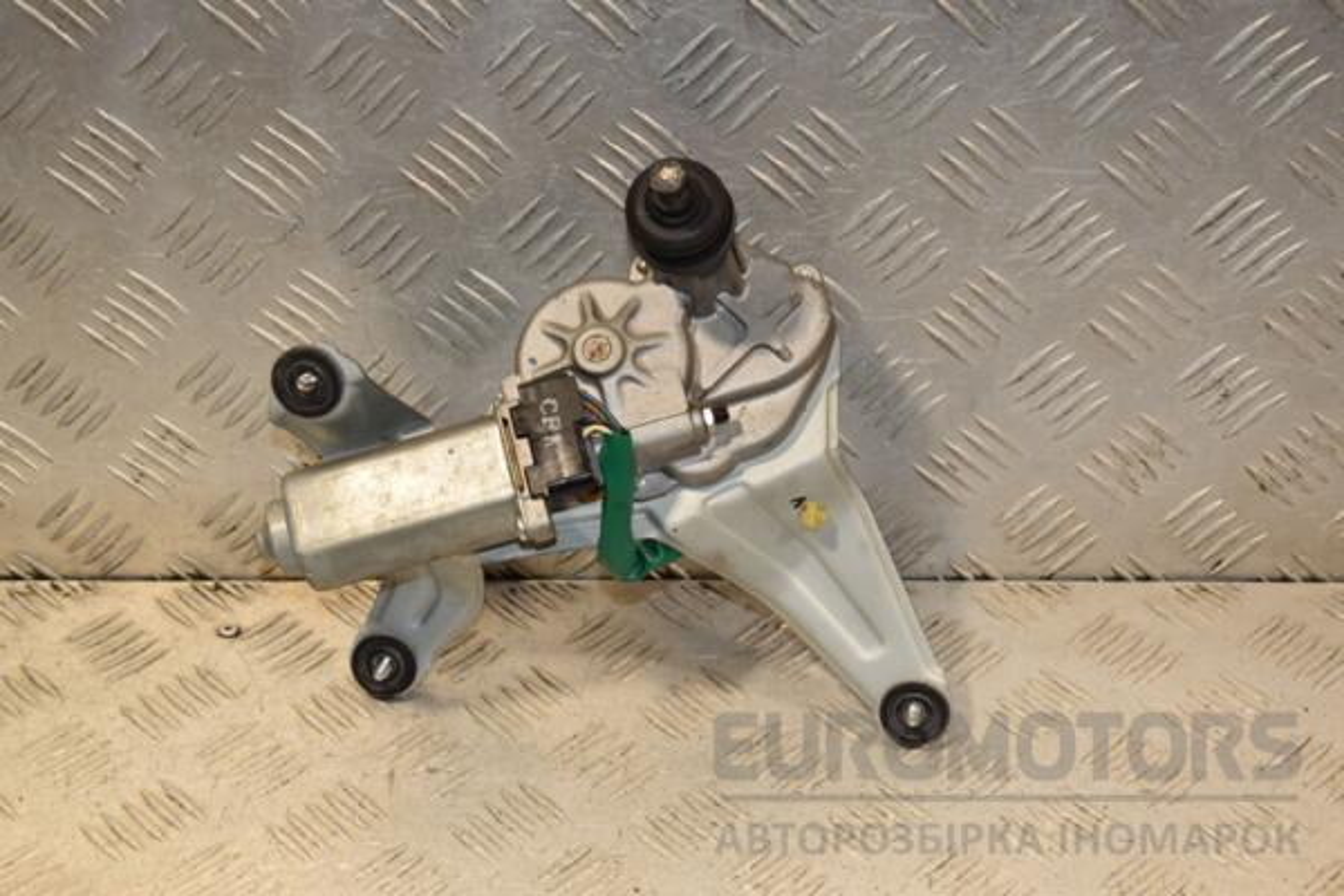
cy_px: 448
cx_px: 672
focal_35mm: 72
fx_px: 2688
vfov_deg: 18.9
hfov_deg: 28.1
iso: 800
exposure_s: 1/200
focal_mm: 48
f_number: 7.1
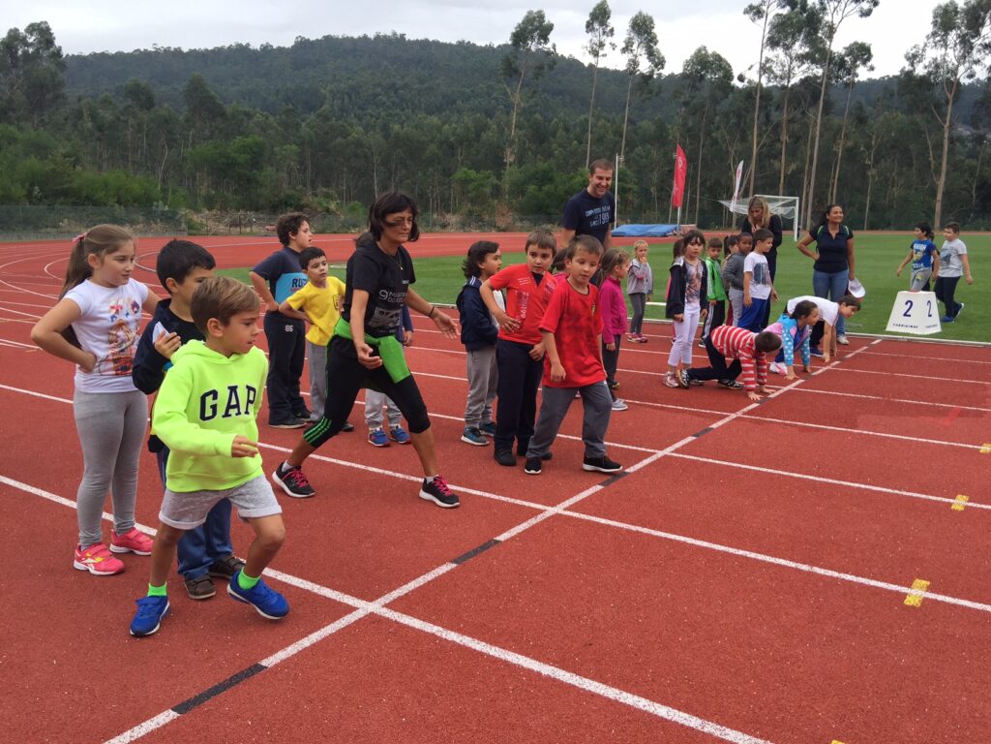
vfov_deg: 48.2
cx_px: 496
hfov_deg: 61.7
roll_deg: +0.2
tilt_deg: -8.6
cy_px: 372
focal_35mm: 29
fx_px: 830
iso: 32
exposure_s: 1/494
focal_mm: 4.15
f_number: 2.2
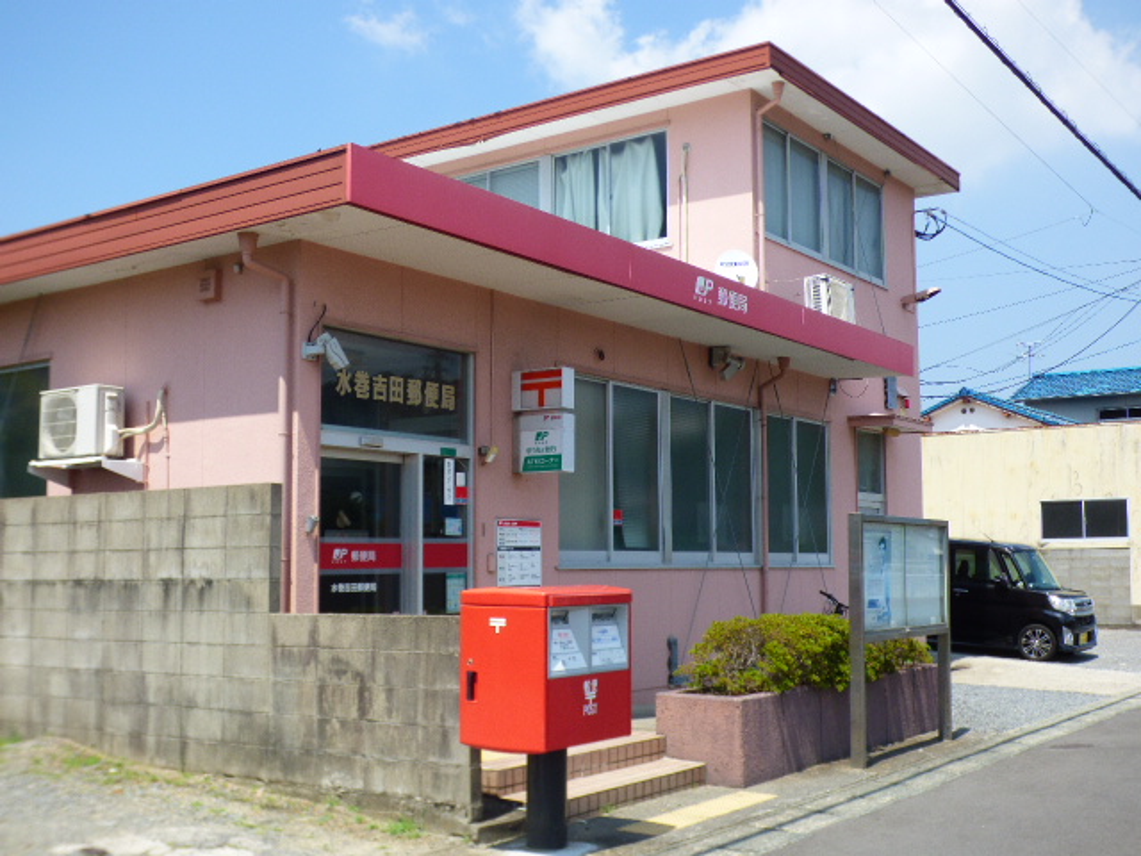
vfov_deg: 36.8
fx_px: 1286
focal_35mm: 39
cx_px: 570
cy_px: 428
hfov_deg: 47.9
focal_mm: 6.8
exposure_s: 1/800
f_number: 3.5
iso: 100
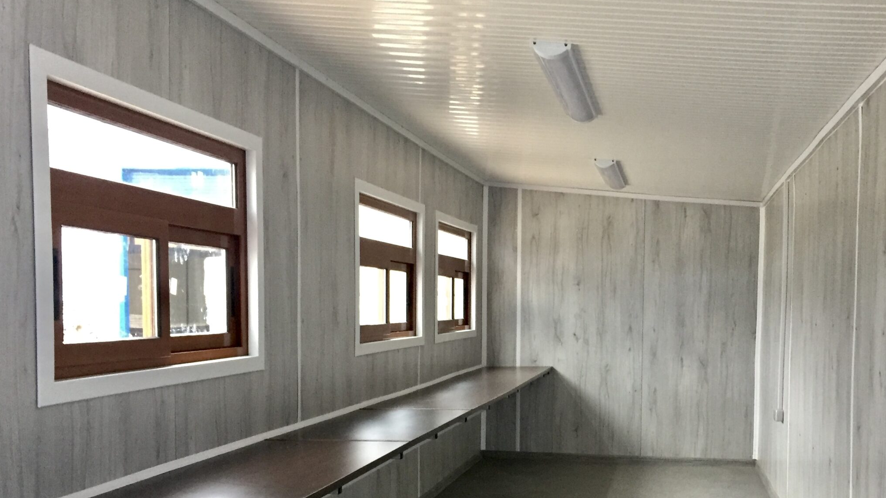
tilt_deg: -3.8
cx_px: 539
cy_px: 361
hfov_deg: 50.1
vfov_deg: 29.3
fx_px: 940
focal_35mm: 40
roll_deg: -1.1
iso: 250
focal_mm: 4.15
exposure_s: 1/33
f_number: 2.2
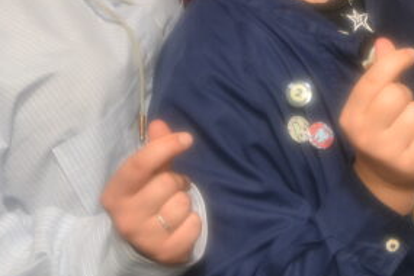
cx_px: 267
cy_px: -194
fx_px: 1610
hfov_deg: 14.6
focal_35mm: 140
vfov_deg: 9.4
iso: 200
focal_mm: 26
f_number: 10
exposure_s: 1/125
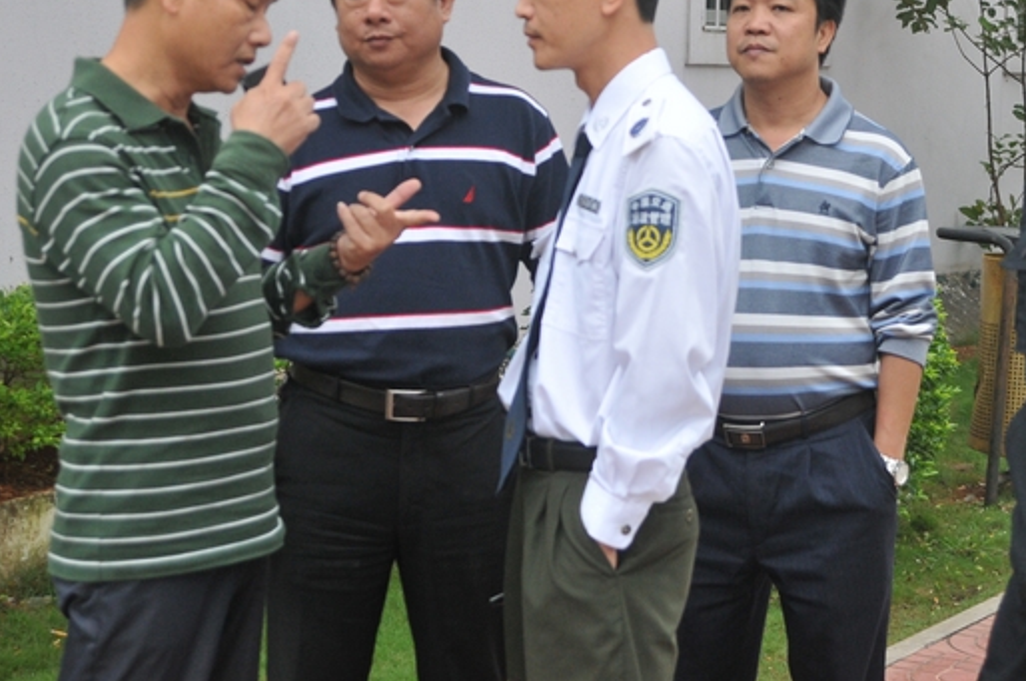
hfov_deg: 24.8
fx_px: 2327
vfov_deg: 16.6
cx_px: 663
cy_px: 233
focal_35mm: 82
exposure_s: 1/60
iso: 640
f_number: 4
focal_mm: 35
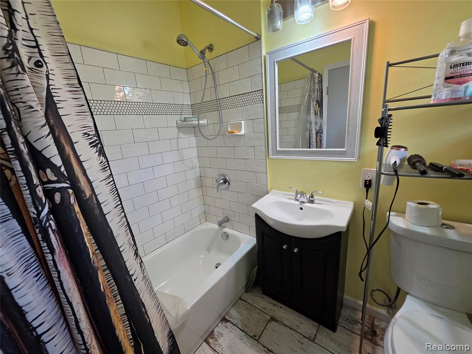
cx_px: 236
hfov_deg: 106.2
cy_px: 177
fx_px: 177
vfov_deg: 89.9
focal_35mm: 13
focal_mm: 2.2
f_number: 1.9
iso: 160
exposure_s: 1/120
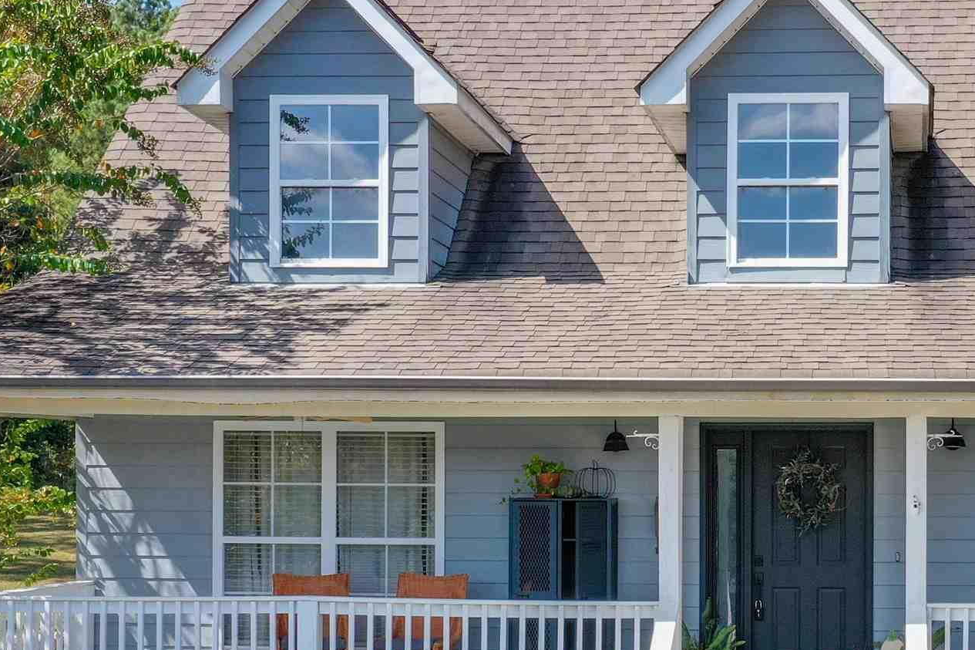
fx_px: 1841
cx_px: 810
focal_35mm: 68
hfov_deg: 28.9
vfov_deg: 19.8
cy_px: 537
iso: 100
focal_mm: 10.26
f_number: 8
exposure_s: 1/120
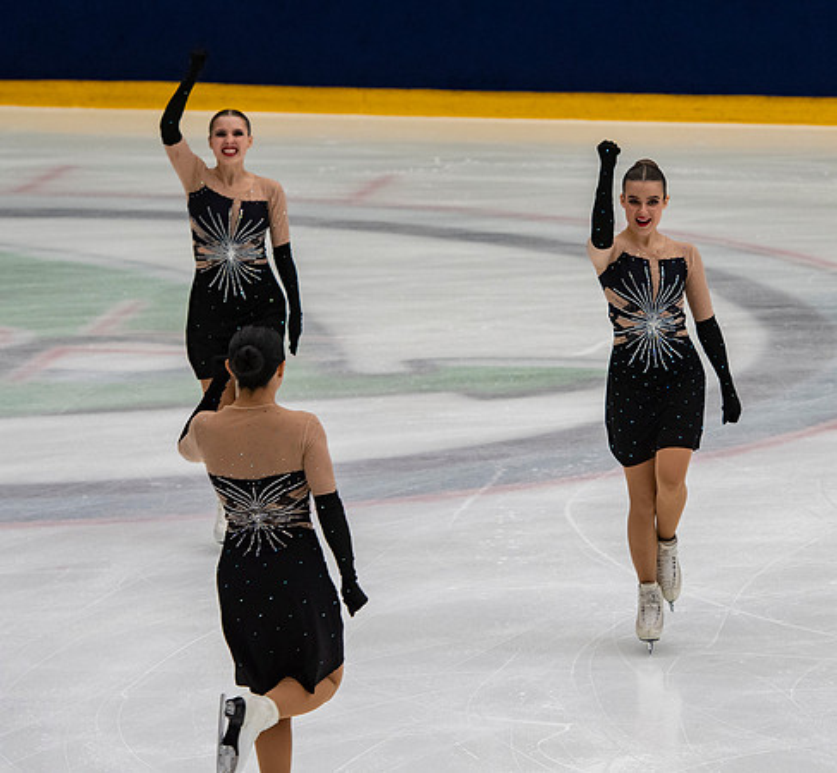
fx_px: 7010
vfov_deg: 6.3
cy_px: 342
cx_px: 618
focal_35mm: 266
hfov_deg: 6.8
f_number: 4
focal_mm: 130
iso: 900
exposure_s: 1/500
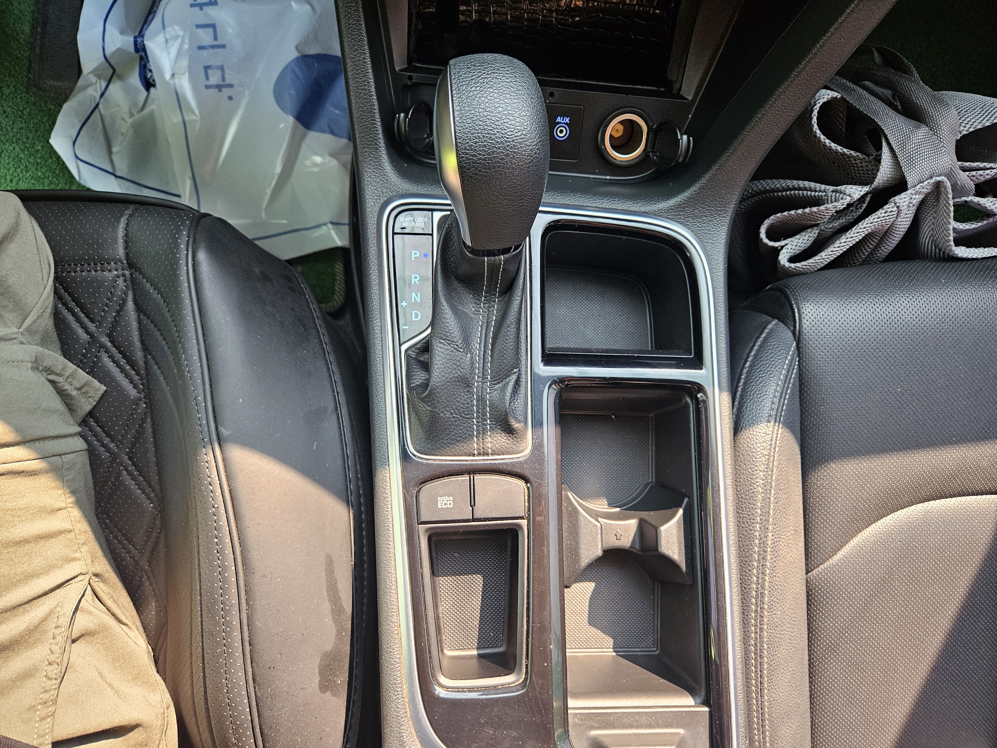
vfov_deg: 58.9
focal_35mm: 23
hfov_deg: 73.9
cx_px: 498
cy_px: 374
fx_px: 662
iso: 200
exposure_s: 1/170
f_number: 1.8
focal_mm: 5.4
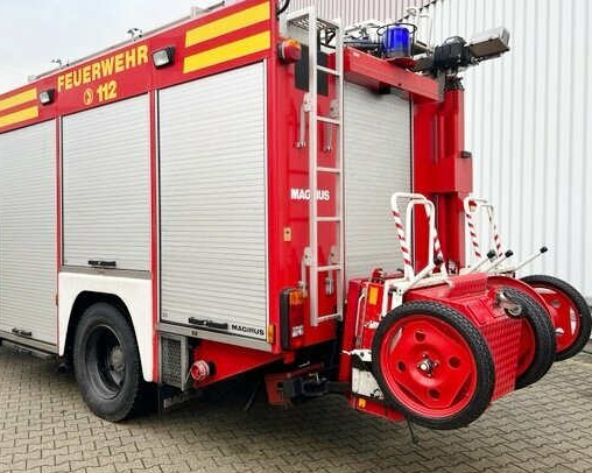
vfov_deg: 45.8
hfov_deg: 55.4
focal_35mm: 32
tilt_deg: +1.5
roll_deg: -0.9
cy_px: 224
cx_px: 246
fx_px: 560
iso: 50
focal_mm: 5.7
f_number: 1.5
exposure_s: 1/427
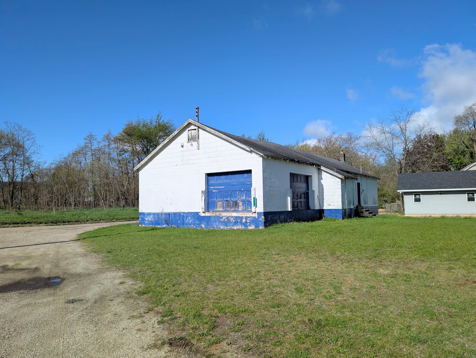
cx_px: 238
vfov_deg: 56.9
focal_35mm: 24
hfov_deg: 71.5
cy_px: 179
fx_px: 330
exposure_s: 1/2268
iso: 20
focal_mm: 6.9
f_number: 1.68
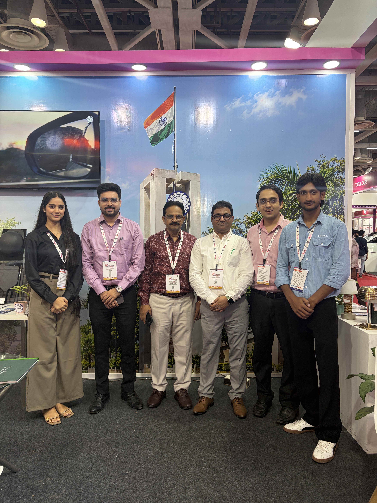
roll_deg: +0.4
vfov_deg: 67.3
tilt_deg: -2.4
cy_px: 252
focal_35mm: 26
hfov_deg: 53.1
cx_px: 188
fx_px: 378
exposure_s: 1/100
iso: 80
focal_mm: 5.96
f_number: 1.6
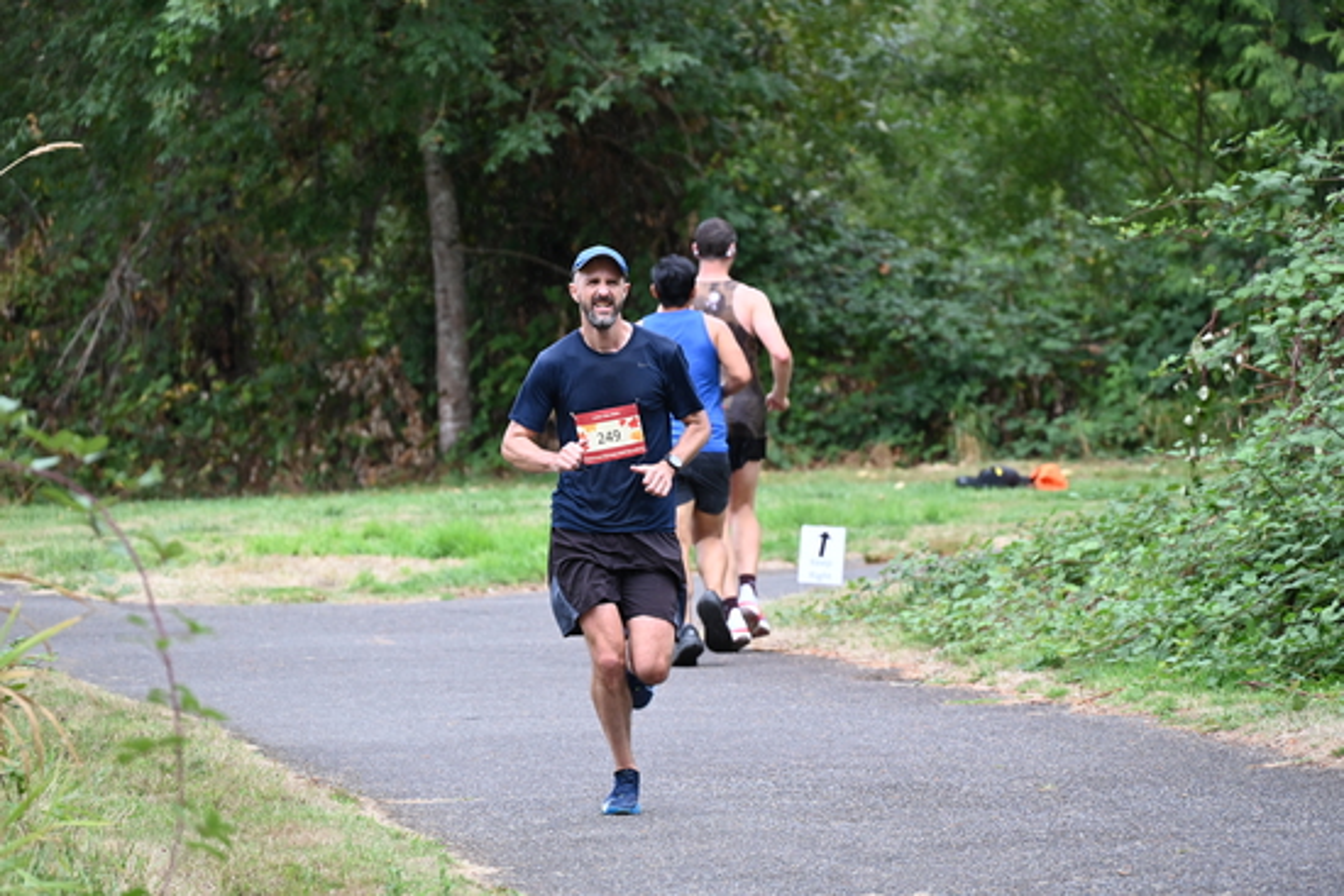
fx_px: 7468
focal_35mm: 200
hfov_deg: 10.3
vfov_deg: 6.9
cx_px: 672
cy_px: 448
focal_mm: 200
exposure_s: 1/250
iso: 1000
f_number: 6.3
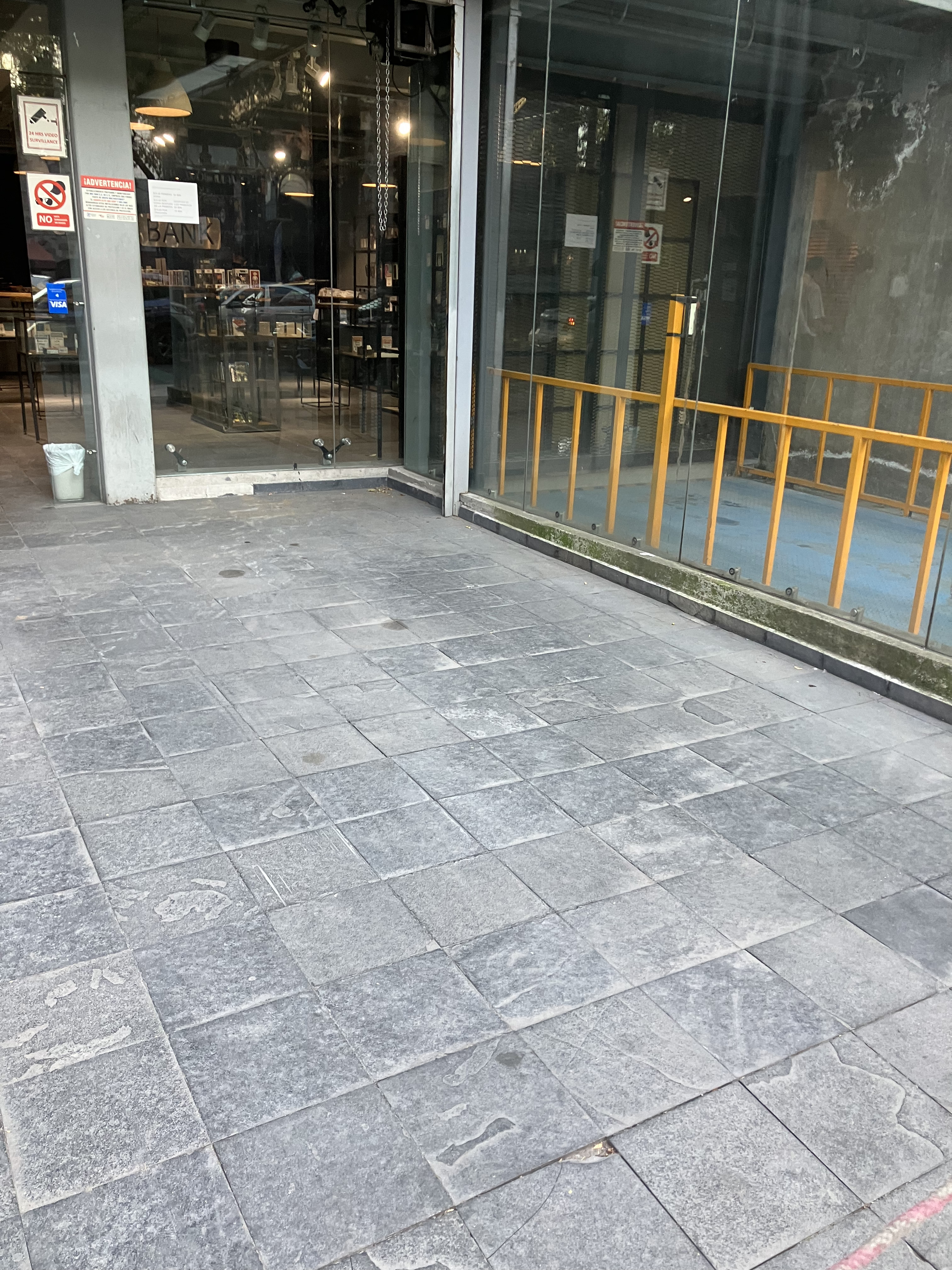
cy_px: 635
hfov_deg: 49.7
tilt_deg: -19.7
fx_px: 1027
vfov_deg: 63.4
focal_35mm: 28
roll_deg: -2.8
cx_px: 476
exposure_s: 1/71
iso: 80
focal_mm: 3.99
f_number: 1.8
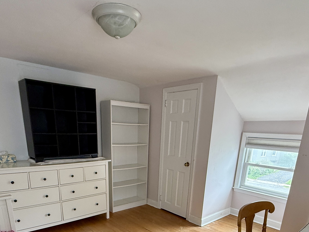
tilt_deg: -16.9
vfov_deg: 50.0
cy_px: 200
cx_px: 148
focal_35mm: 25
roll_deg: -2.2
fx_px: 223
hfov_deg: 69.4
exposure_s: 1/99
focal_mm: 2.22
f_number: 2.2
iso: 250
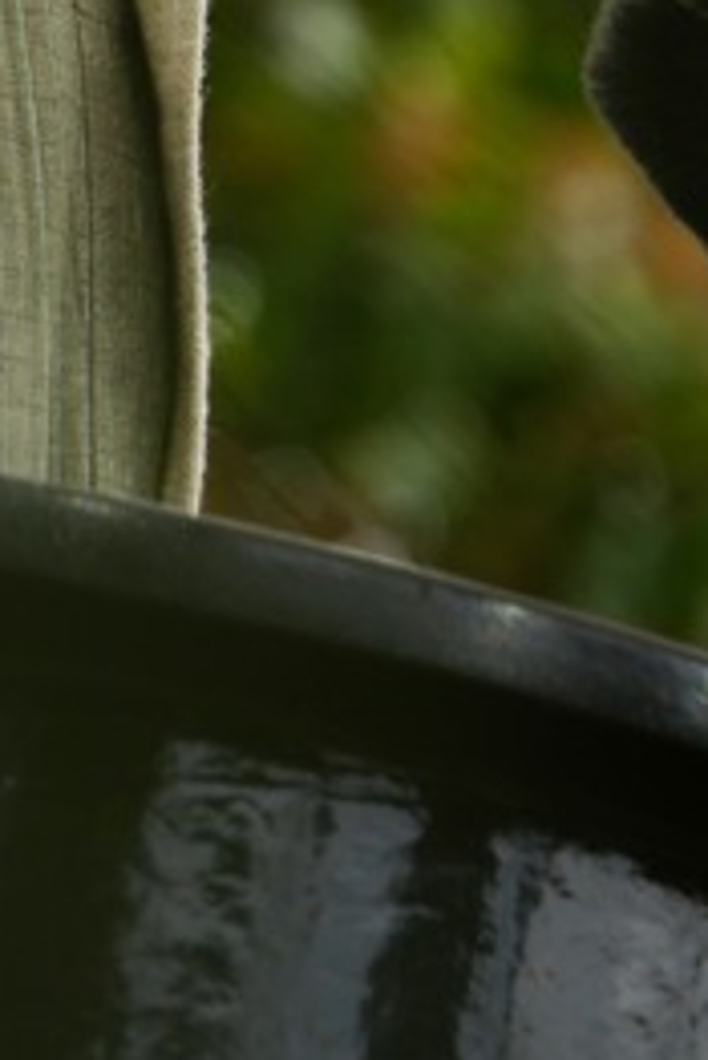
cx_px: -210
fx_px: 29341
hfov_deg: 1.4
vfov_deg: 2.1
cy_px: -1687
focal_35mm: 996
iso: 100
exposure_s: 1/200
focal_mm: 170
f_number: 6.3
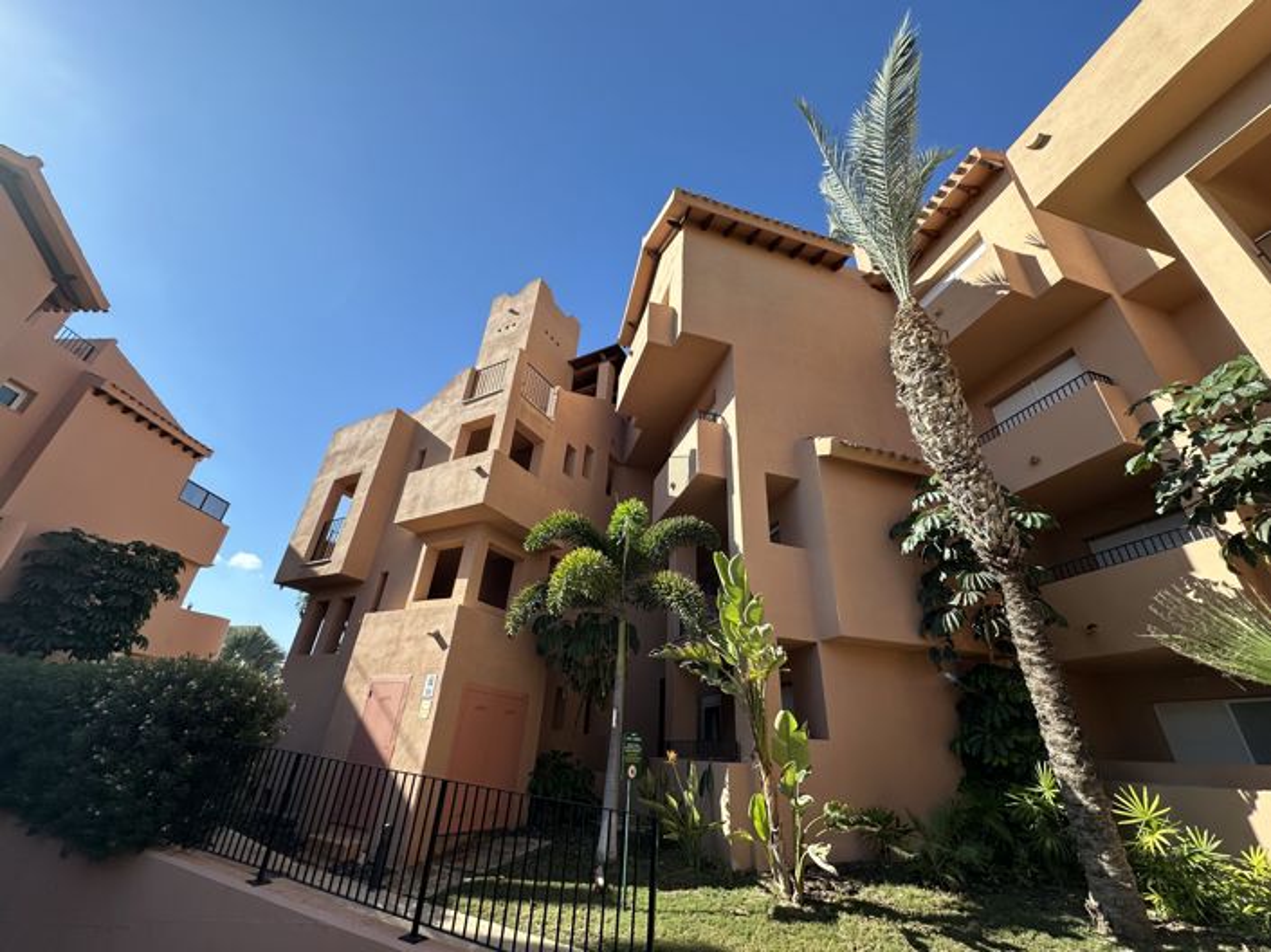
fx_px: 514
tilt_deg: +28.8
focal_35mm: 14
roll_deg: -2.8
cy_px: 476
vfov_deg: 85.6
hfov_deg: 102.1
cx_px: 636
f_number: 2.2
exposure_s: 1/1195
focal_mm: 2.22
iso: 40
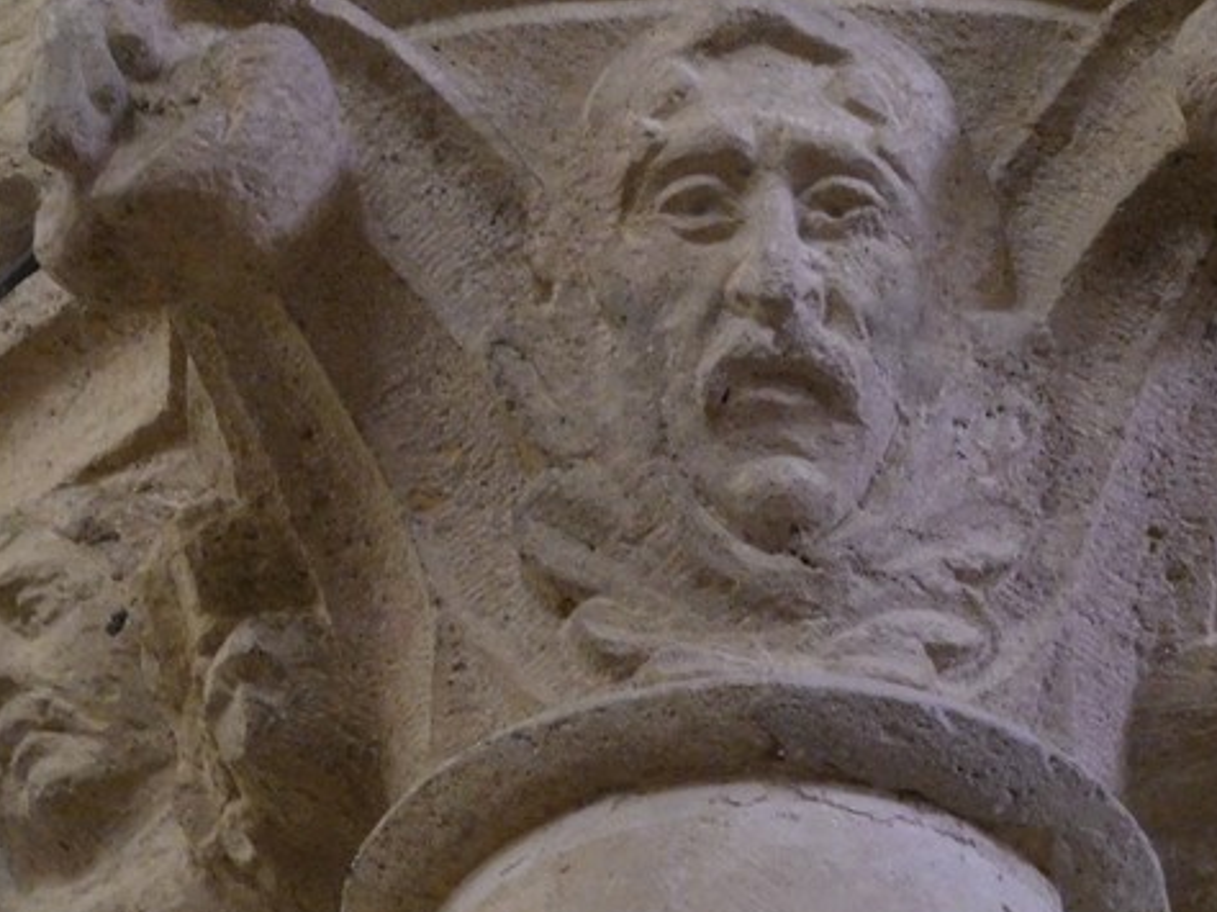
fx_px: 5341
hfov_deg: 13.0
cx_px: 750
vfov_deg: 9.8
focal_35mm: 152
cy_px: 365
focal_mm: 16.1
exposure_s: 1/5
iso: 800
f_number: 4.7
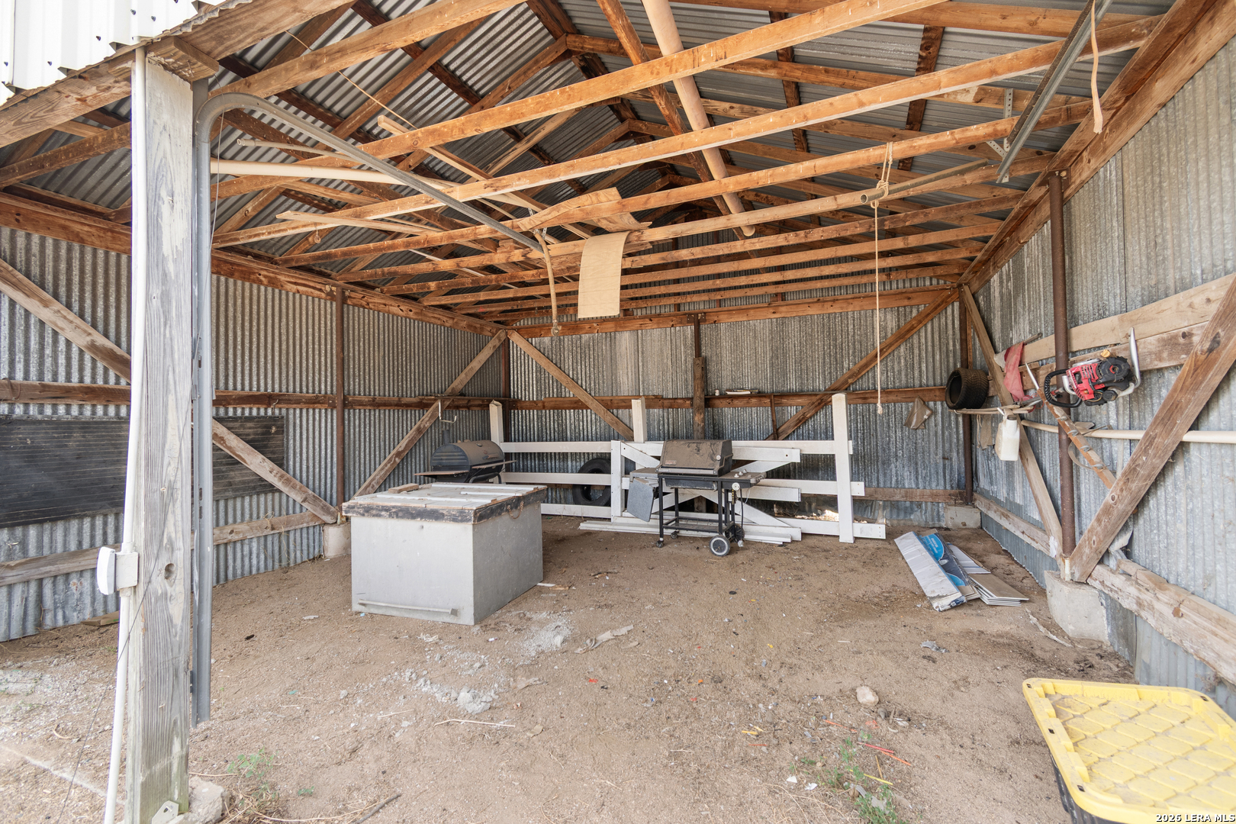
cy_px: 412
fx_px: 515
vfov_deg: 77.3
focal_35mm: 15
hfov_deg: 100.4
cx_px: 618
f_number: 5
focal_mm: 10
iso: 100
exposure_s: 1/160
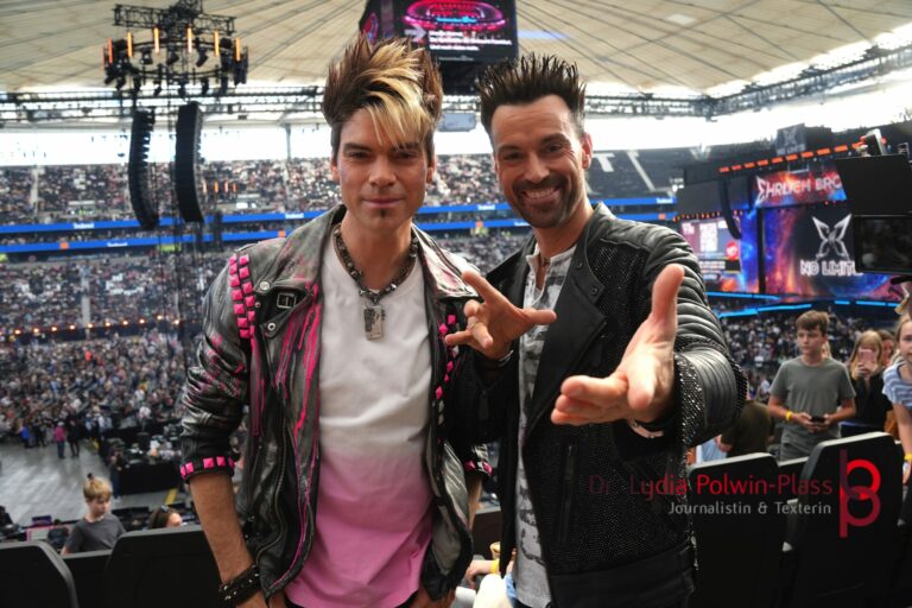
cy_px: 304
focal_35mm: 27
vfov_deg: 47.9
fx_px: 684
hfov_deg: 67.4
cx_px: 456
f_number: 4
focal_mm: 18
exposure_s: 1/160
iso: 250
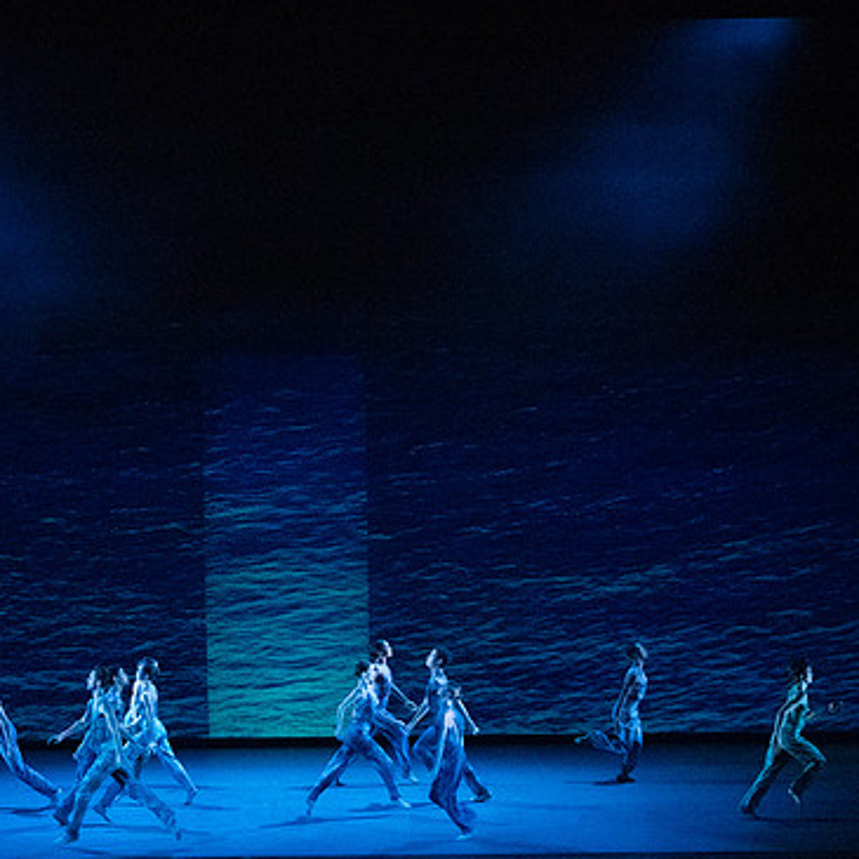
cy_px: 430
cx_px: 322
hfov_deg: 12.9
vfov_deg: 12.9
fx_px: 3790
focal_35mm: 135
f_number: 5.6
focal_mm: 100
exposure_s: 1/400
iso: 16000
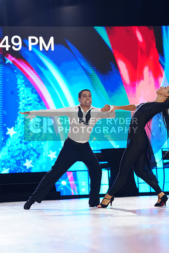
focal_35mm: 124
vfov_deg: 16.5
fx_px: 873
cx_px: 84
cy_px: 126
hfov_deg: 11.1
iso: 2000
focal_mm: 124
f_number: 2.8
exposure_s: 1/500
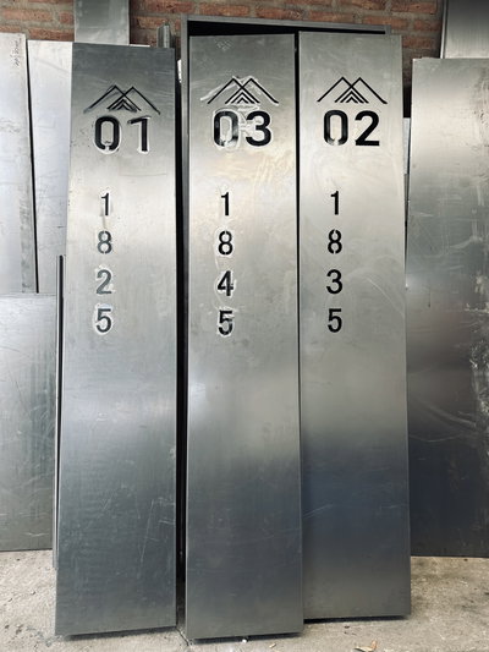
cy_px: 326
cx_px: 244
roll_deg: -2.2
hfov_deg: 56.8
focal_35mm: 24
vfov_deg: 71.6
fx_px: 452
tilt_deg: -13.3
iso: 80
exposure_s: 1/381
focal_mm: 6.86
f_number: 1.78
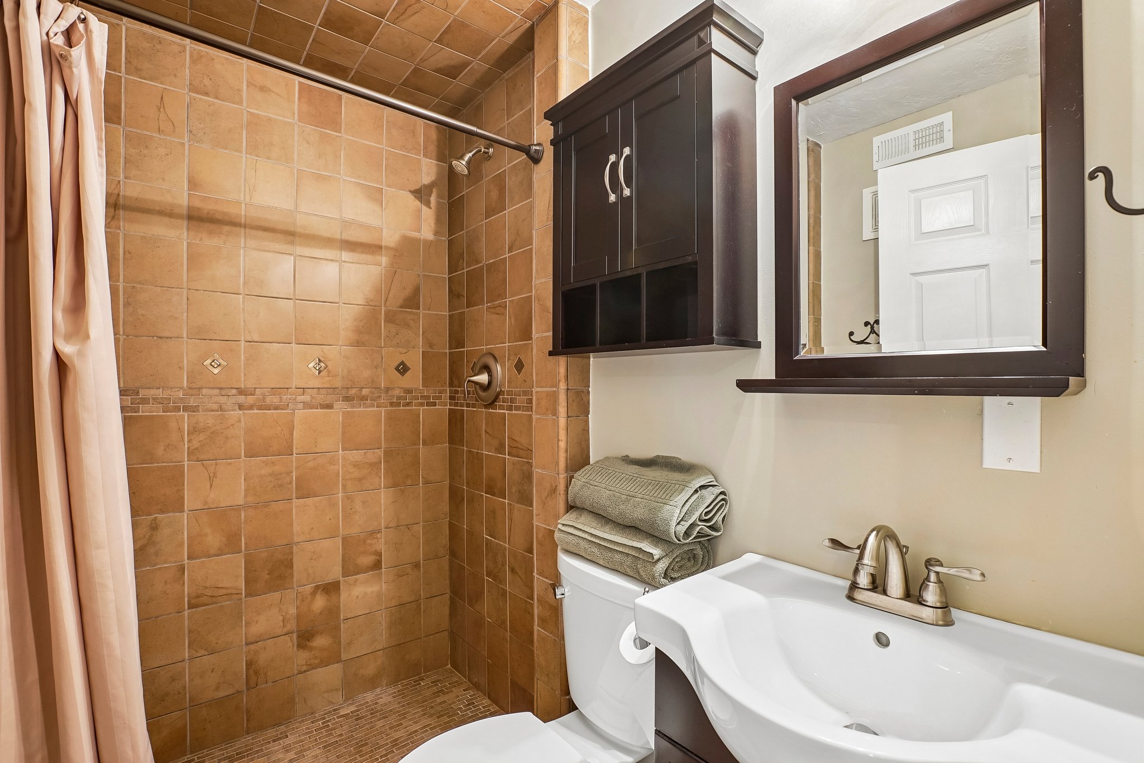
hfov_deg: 96.7
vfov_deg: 73.7
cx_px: 572
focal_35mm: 16
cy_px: 382
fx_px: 508
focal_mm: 16
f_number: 8
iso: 400
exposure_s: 1/2
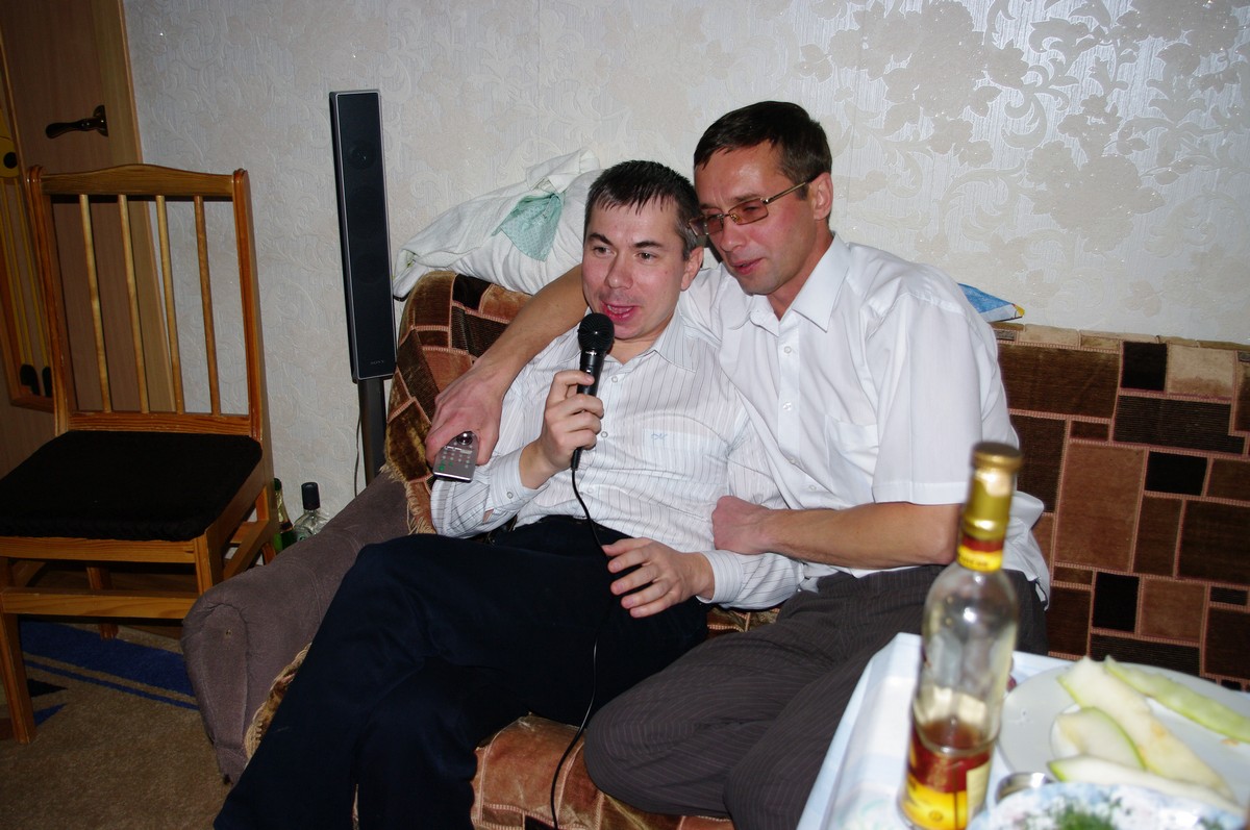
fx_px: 1203
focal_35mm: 35
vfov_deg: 38.1
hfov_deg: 54.9
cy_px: 415
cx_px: 625
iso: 400
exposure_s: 1/45
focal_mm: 23.13
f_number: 4
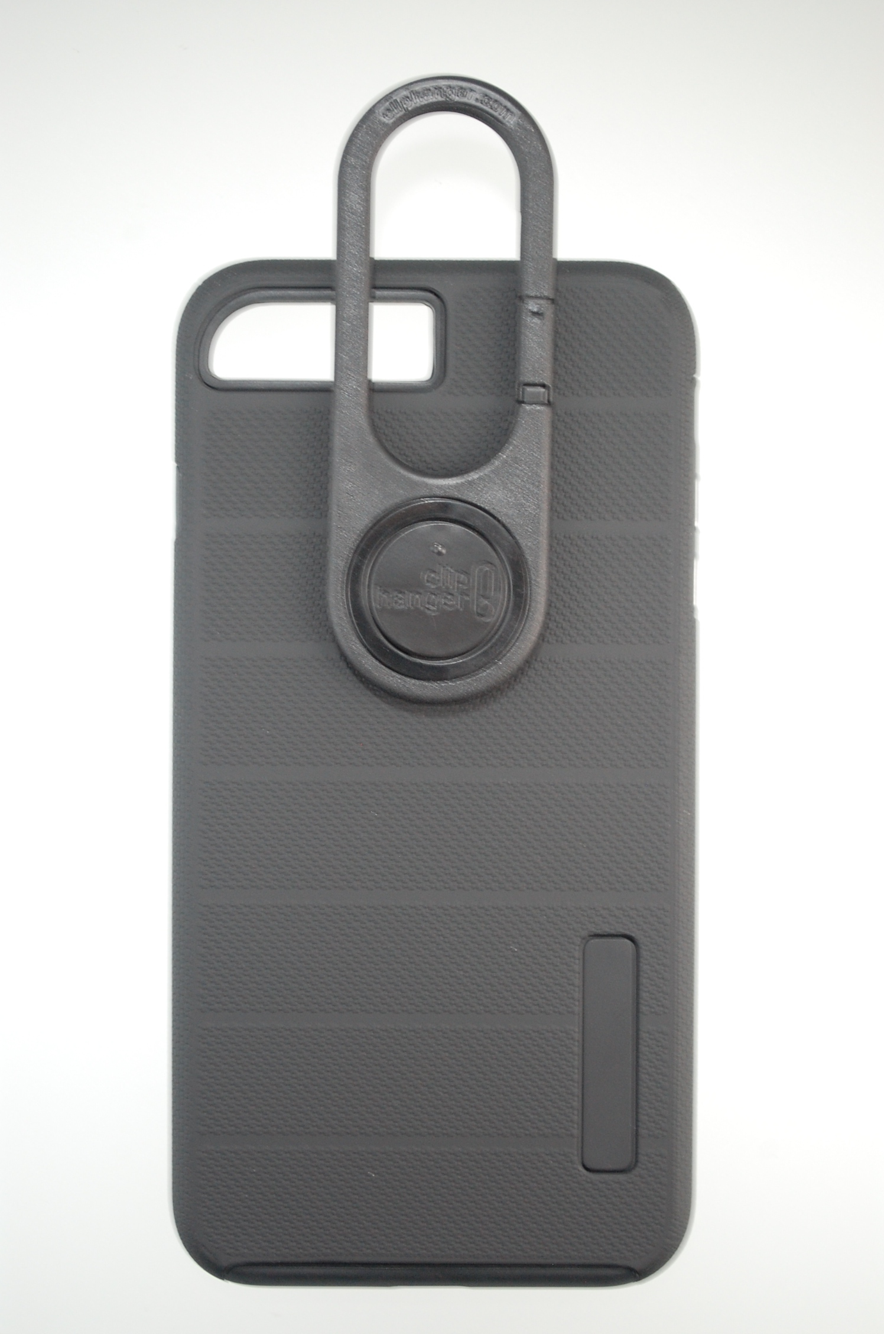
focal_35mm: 66
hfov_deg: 20.5
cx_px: 442
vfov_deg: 30.6
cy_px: 667
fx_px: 2440
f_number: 5.3
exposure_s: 1/20
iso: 800
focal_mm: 44
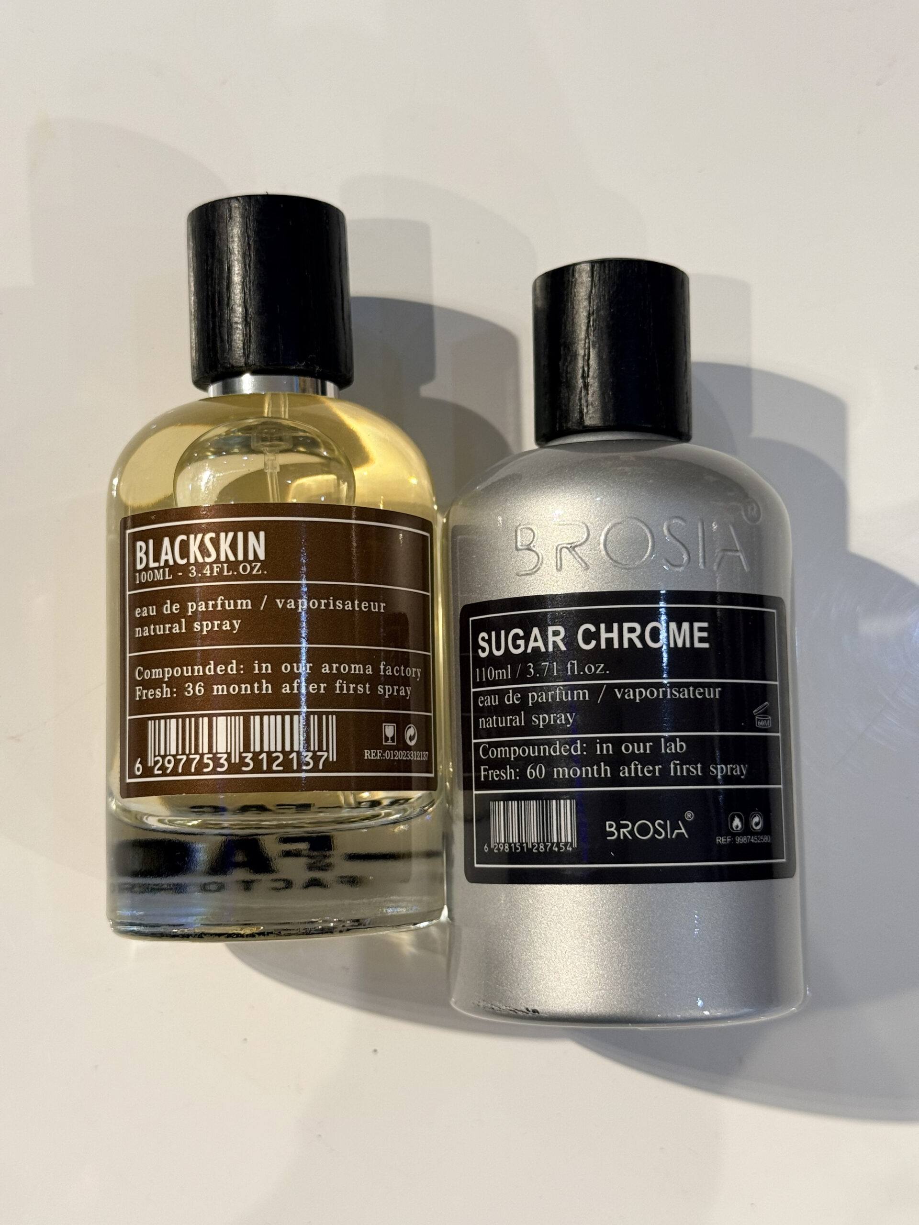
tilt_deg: -82.1
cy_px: 612
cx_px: 460
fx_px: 1699
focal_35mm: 48
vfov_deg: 39.7
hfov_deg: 30.3
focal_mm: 6.76
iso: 64
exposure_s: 1/50
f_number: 1.78
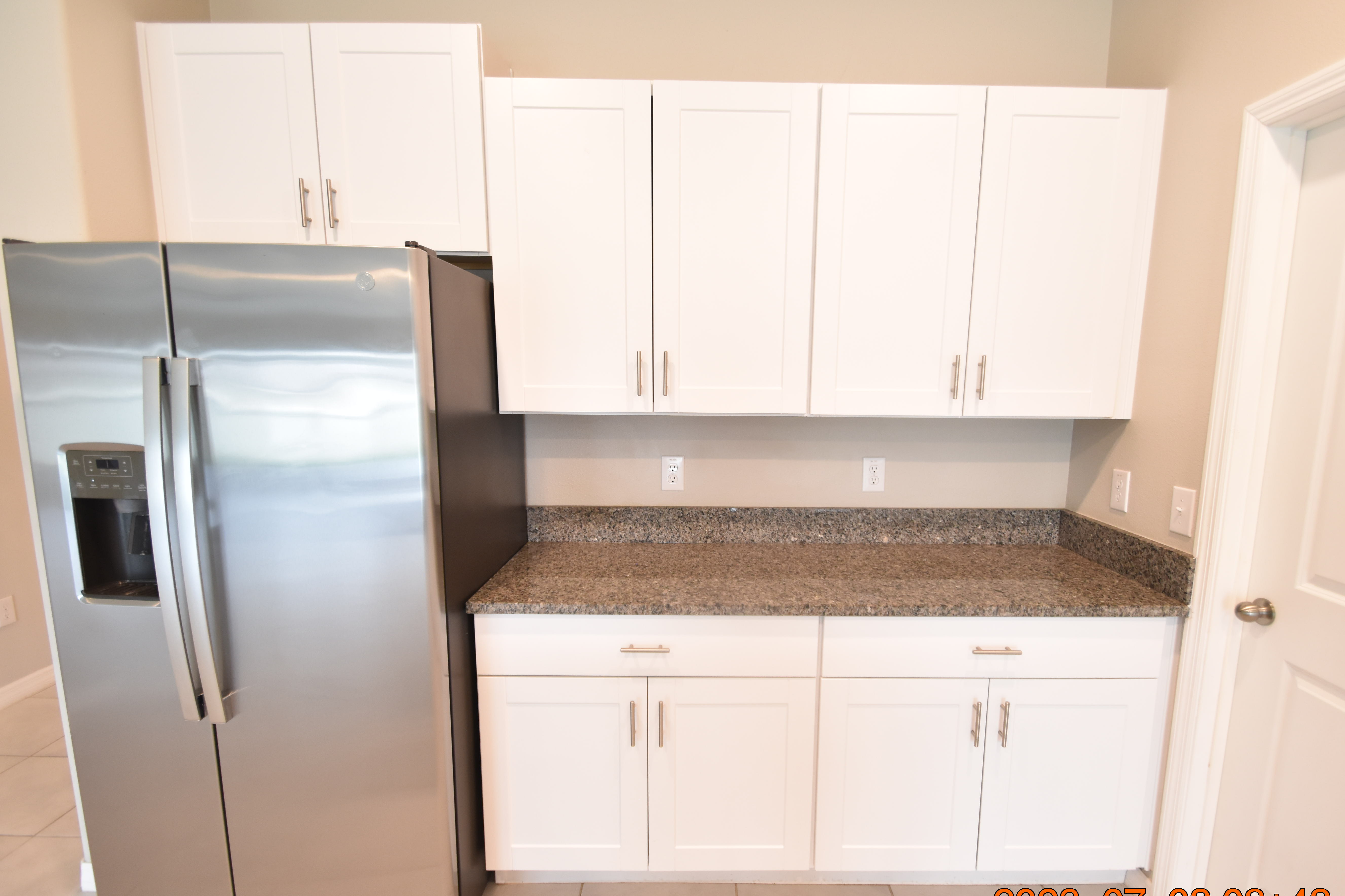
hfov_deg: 93.2
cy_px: 473
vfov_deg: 70.4
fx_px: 635
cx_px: 713
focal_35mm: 17
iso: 800
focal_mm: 10
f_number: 3.5
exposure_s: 1/30
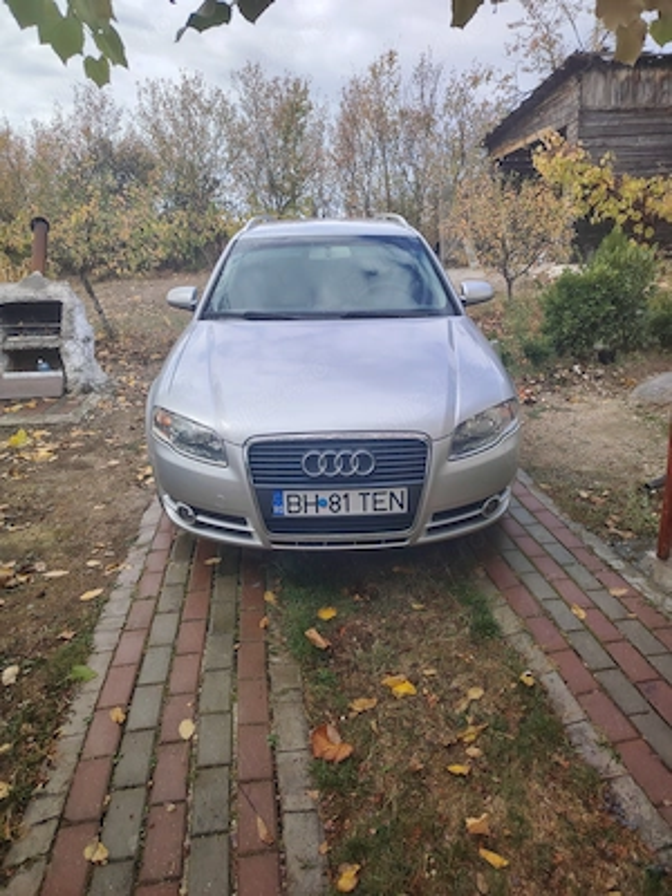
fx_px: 621
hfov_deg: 56.8
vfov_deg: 71.6
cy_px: 448
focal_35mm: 24
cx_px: 336
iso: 100
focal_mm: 5.25
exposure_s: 1/507
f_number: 1.75
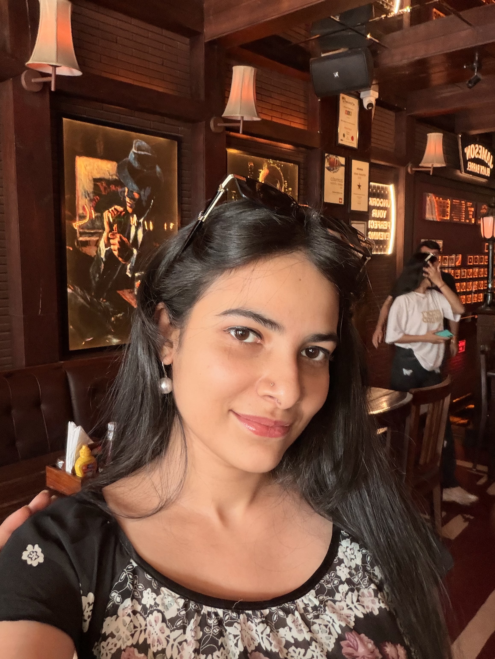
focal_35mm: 30
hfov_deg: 46.8
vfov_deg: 60.0
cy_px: 330
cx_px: 248
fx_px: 572
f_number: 1.9
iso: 250
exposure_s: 1/60
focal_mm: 2.71
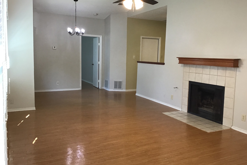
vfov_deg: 40.0
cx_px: 126
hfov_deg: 57.2
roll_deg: -1.4
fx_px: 226
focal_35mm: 33
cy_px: 77
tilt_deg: -5.3
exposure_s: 1/30
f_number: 2.4
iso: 50
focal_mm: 3.3
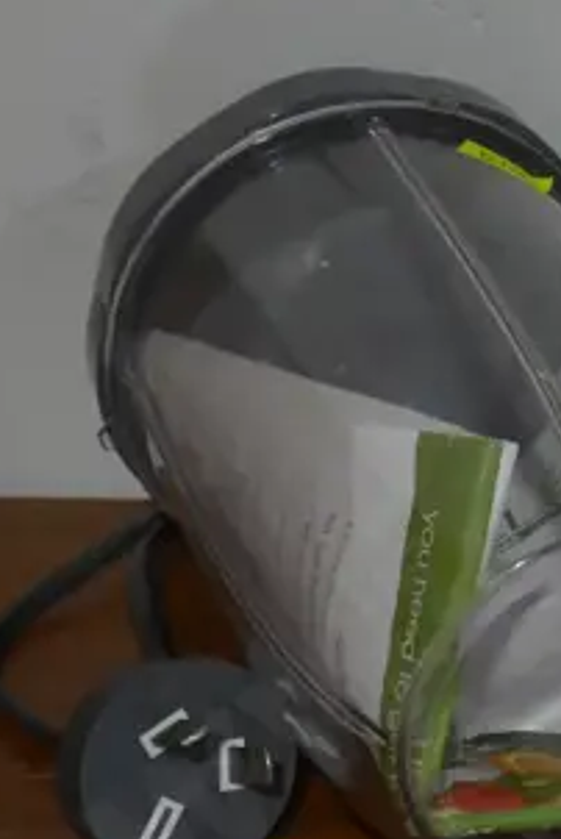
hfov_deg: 9.0
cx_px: 1244
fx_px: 3288
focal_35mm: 141
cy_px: 15
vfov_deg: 14.3
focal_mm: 20
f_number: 4.4
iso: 640
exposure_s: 1/60
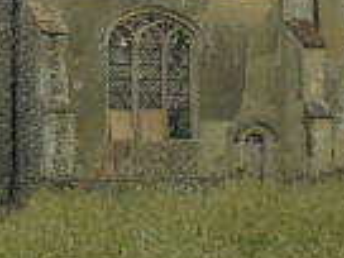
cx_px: 215
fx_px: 1173
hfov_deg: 16.7
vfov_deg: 12.4
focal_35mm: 118
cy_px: -1
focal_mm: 8.9
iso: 50
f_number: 4.5
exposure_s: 1/126
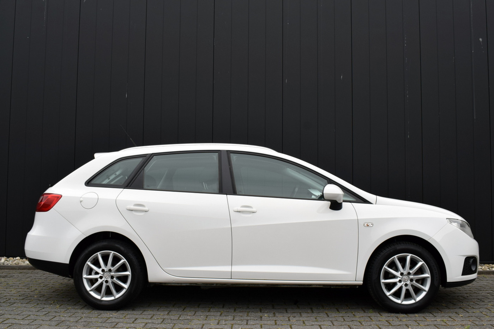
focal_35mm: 36
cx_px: 247
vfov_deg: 36.9
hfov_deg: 53.1
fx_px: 494
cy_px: 164
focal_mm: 24
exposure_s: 1/320
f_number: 9
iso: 200
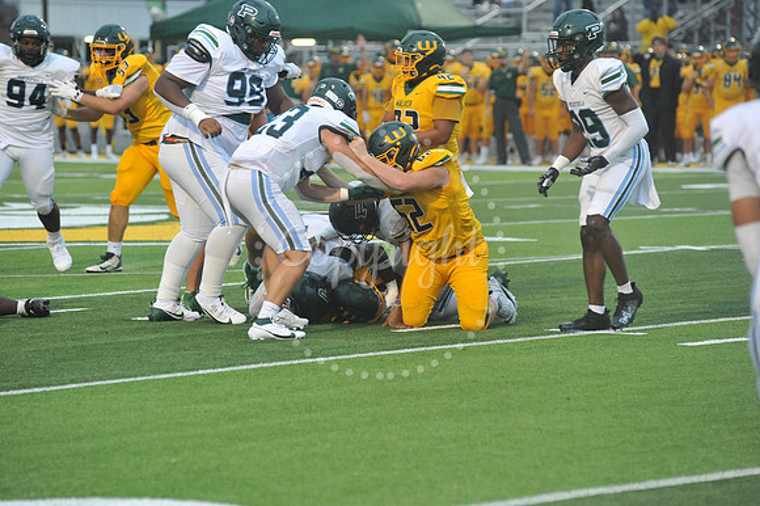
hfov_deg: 10.3
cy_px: 253
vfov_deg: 6.9
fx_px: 4220
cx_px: 380
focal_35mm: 200
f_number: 5
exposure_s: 1/320
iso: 3200
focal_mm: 200
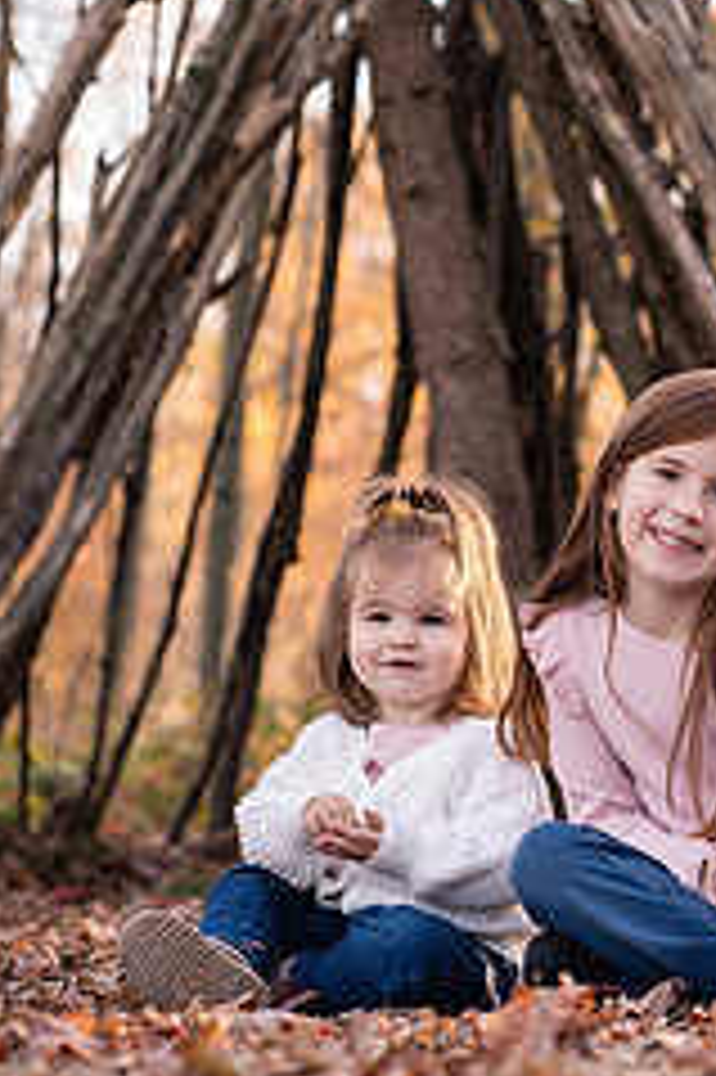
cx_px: 585
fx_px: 4780
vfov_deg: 12.8
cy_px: 261
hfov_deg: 8.5
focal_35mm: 160
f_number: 4
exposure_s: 1/125
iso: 320
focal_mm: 85
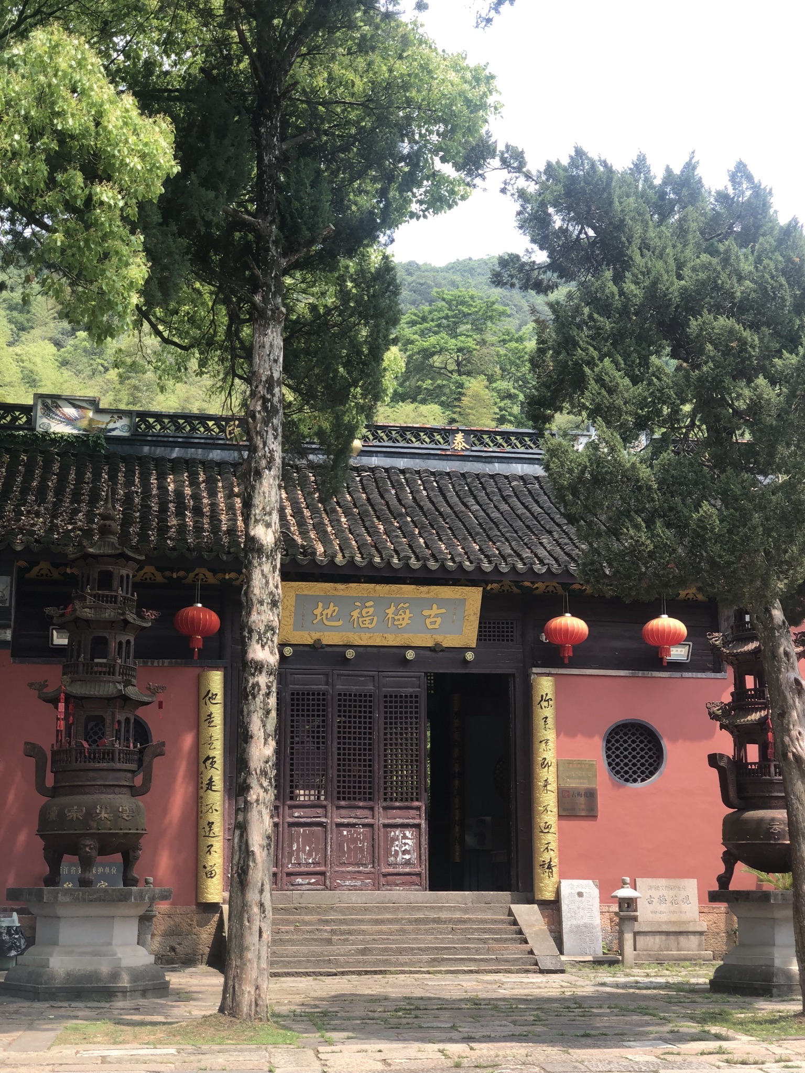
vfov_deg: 36.8
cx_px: 402
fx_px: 1612
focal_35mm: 52
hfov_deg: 28.0
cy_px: 536
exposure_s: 1/208
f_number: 2.4
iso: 16
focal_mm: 6
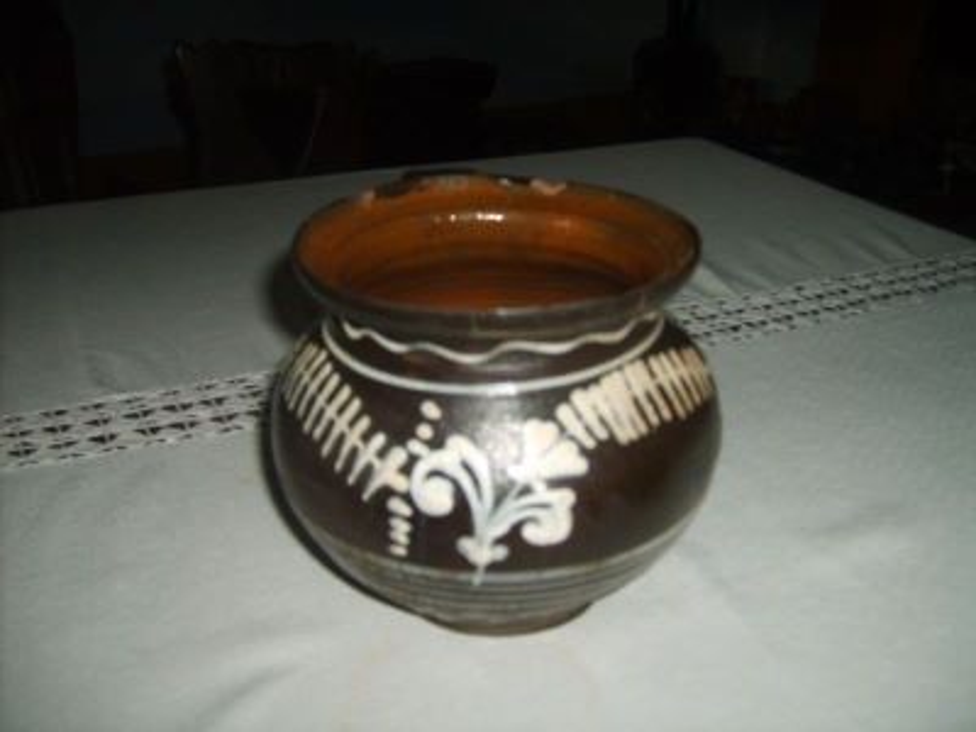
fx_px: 987
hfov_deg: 52.6
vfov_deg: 40.7
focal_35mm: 35
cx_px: 488
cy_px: 366
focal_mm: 5.8
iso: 100
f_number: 2.8
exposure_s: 1/45
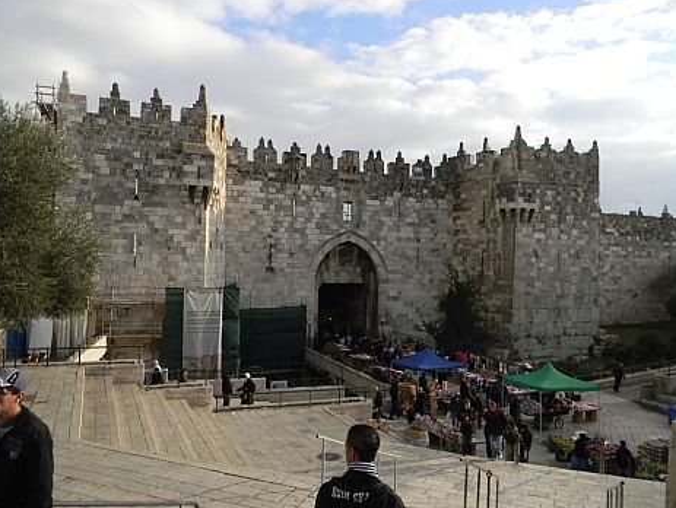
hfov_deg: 61.6
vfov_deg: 48.3
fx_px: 567
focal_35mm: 29
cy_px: 257
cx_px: 343
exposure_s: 1/709
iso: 400
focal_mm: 5
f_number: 7
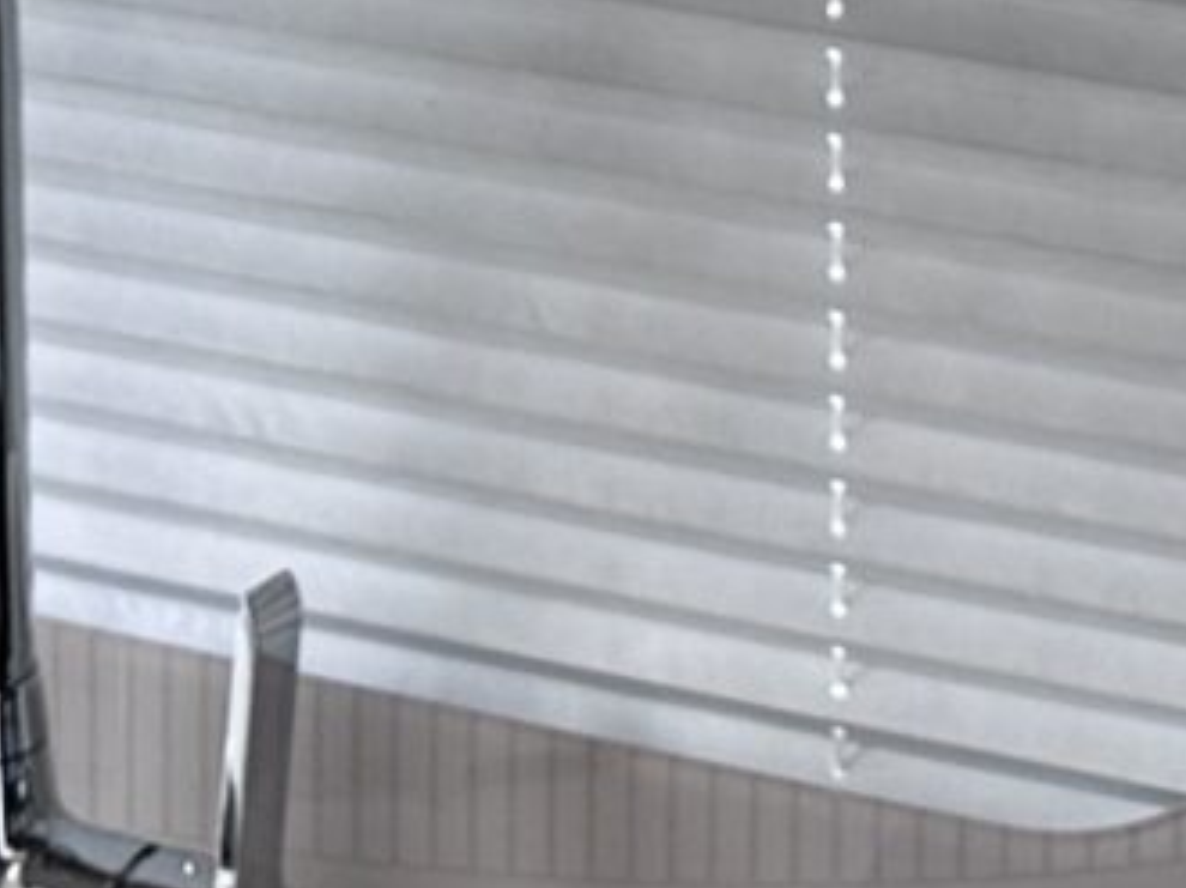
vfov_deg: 8.5
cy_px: -1683
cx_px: 352
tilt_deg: -5.4
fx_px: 5101
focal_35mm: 149
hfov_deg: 13.2
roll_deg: +1.3
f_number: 1.78
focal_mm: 6.86
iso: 80
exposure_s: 1/121
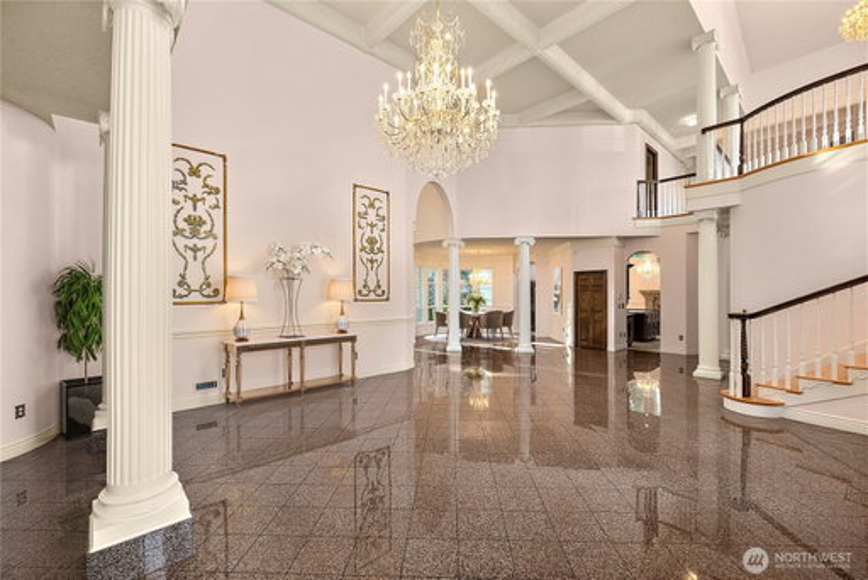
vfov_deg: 77.0
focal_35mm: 15
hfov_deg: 100.0
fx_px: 364
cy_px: 290
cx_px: 434
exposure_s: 1/5
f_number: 7.1
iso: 200
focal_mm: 15.1
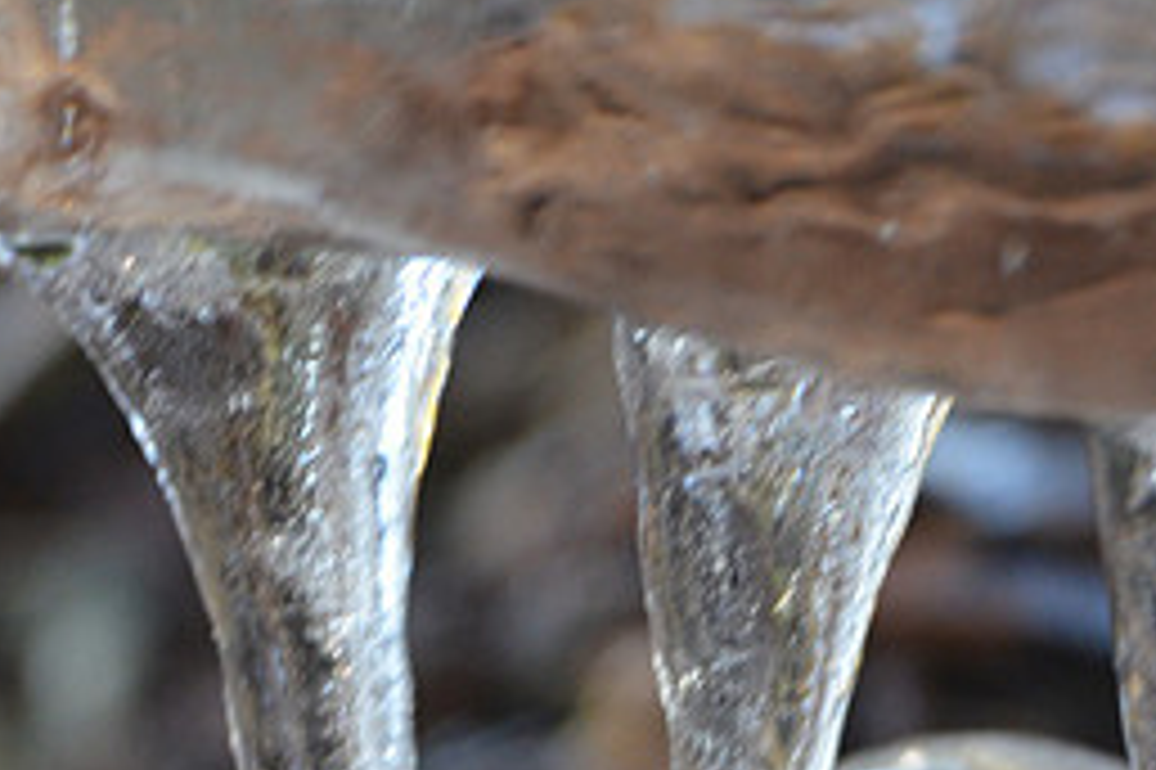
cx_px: 684
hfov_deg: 2.0
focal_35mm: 1014
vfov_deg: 1.4
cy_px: 1234
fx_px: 32539
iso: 1600
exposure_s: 1/50
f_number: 5.6
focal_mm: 300
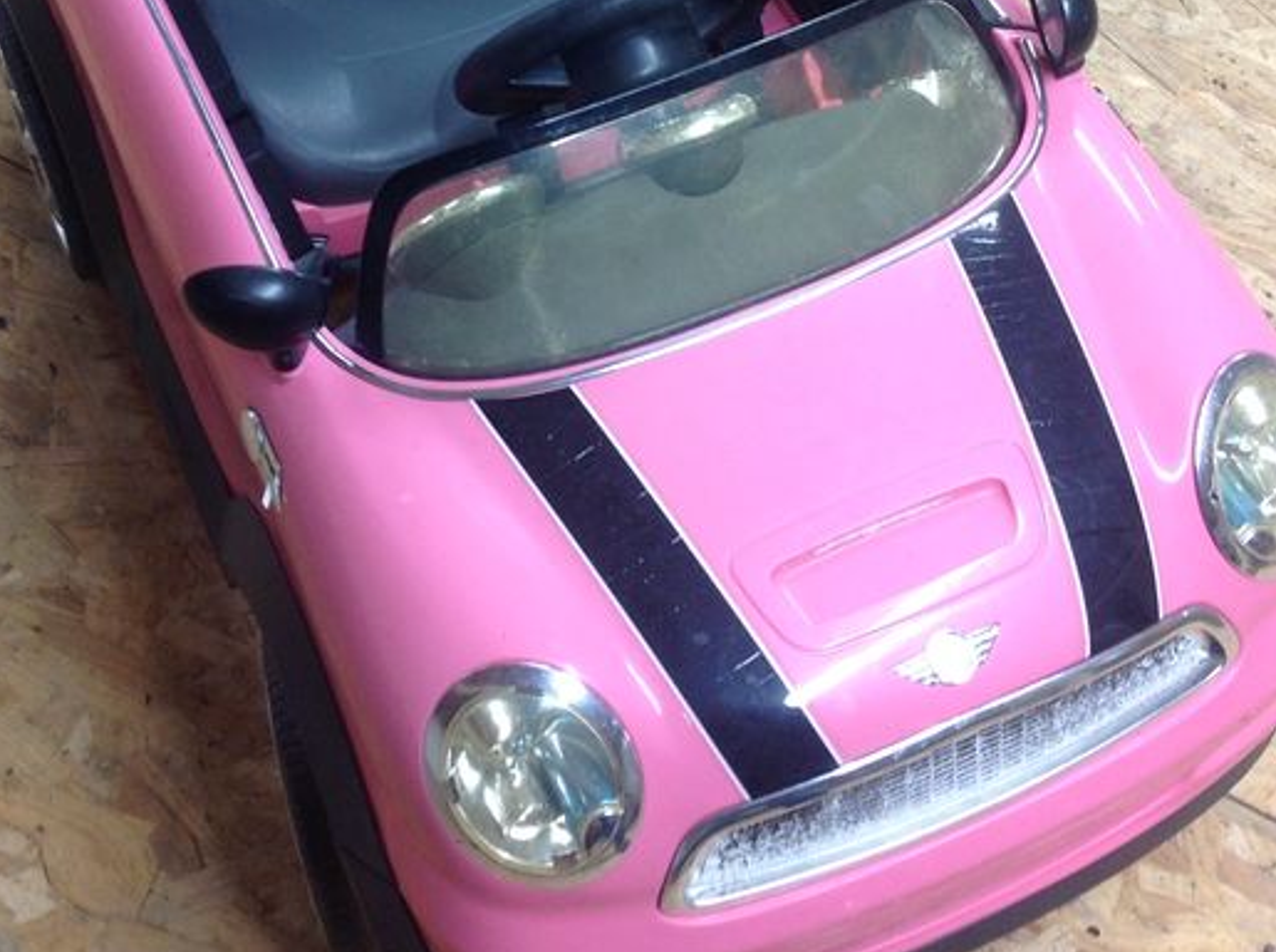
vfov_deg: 21.1
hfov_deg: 28.5
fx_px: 2501
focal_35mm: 68
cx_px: 496
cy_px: 103
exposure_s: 1/15
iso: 50
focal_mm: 4.28
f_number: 2.4
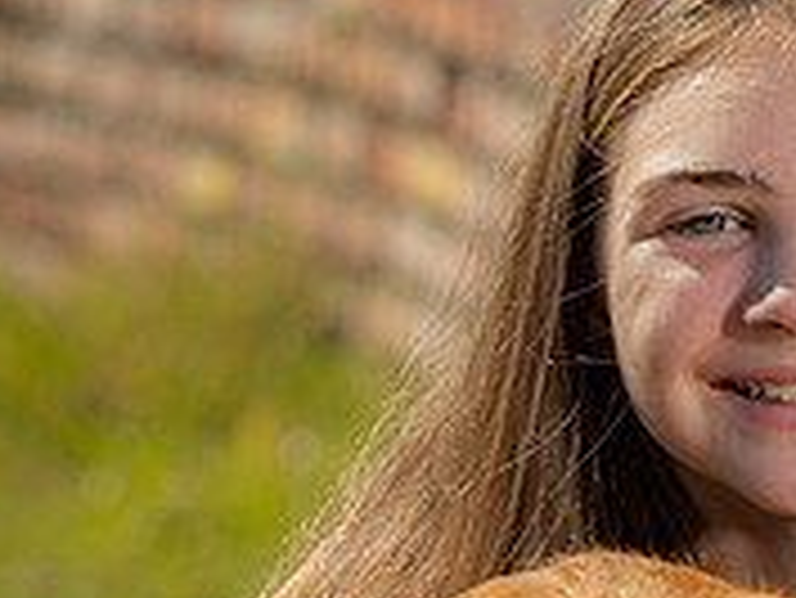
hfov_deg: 5.4
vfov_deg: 4.1
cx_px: 1003
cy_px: 445
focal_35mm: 365
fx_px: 8399
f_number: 5
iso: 50
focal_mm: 116
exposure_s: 1/250
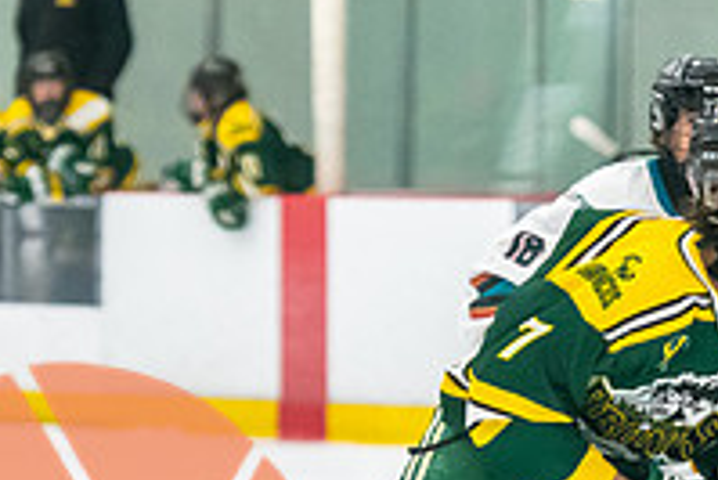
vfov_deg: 3.2
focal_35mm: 432
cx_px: 674
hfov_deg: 4.8
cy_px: 641
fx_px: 8622
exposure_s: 1/800
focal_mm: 110
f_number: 2.8
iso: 4000
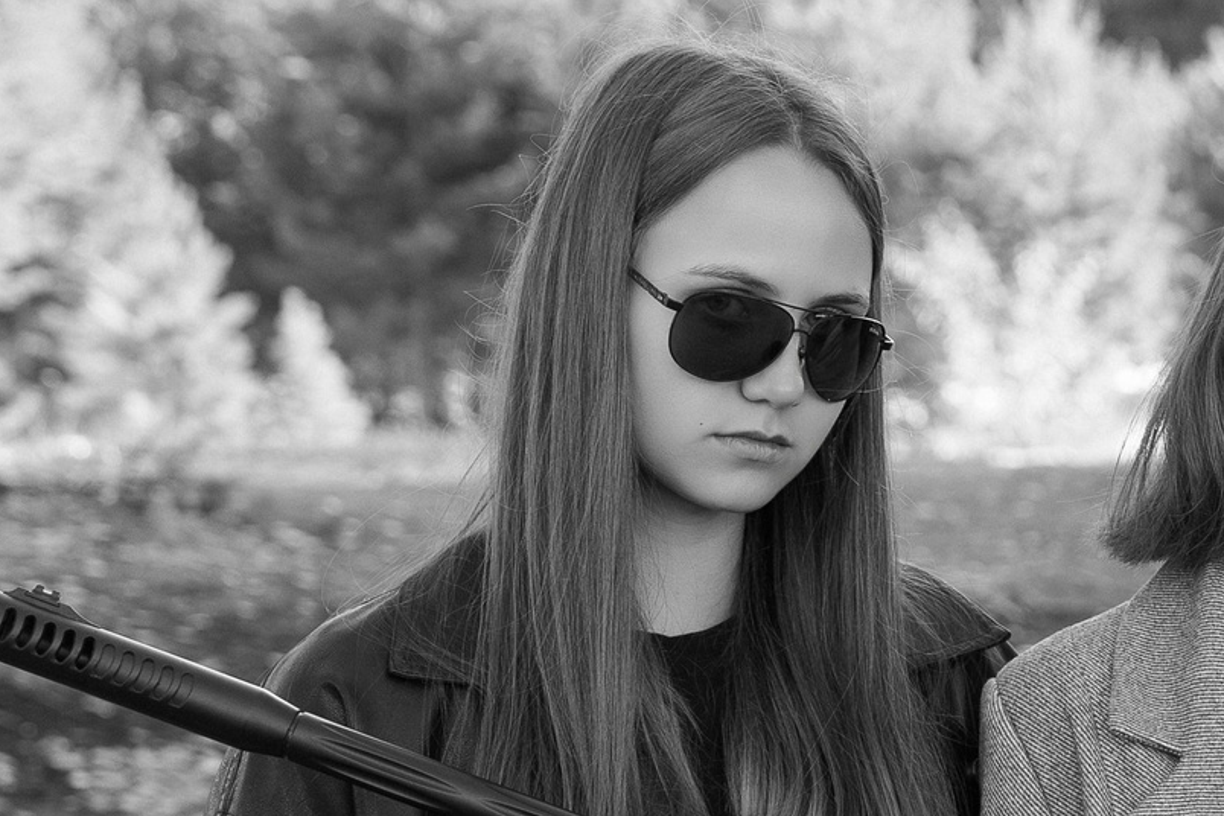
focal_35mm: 156
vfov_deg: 8.7
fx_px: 5304
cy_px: 858
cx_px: 1647
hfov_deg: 12.7
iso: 200
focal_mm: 49
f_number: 4
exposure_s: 1/160
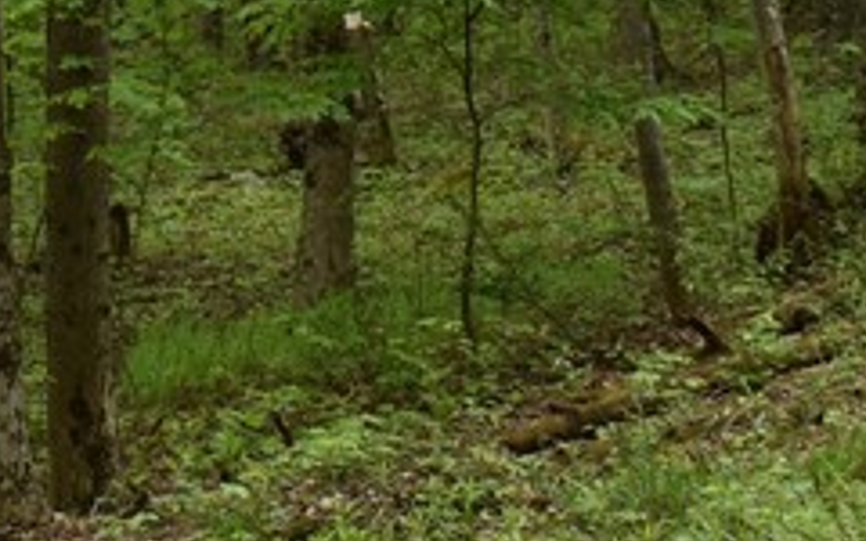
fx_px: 3918
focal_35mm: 166
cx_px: -233
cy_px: -337
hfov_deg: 12.3
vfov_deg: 7.7
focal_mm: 24
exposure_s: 1/200
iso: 400
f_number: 7.1
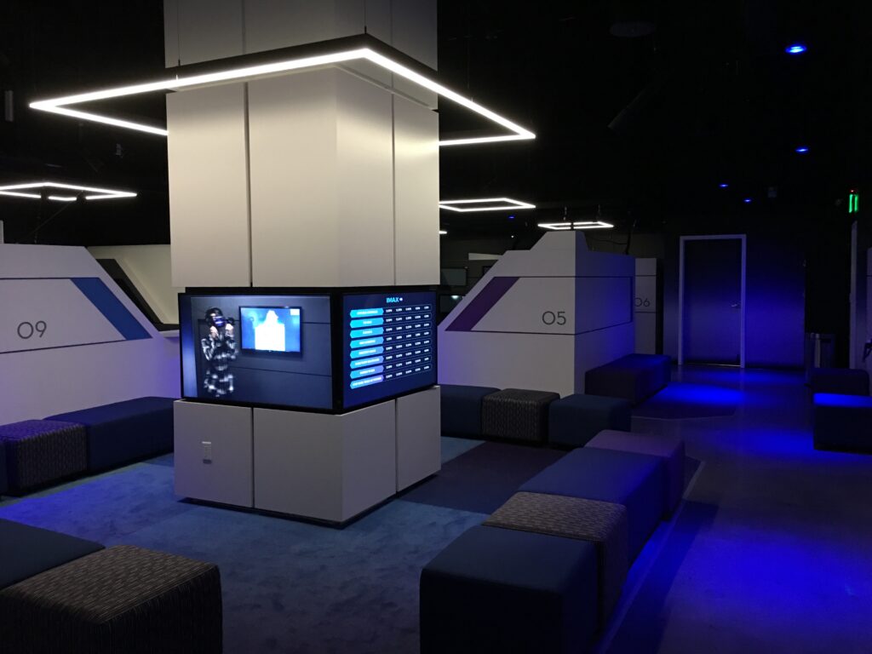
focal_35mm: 29
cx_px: 436
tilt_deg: -2.6
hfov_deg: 61.7
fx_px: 731
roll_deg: +0.9
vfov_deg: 48.2
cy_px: 327
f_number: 2.2
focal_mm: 4.15
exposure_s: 1/8
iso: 80
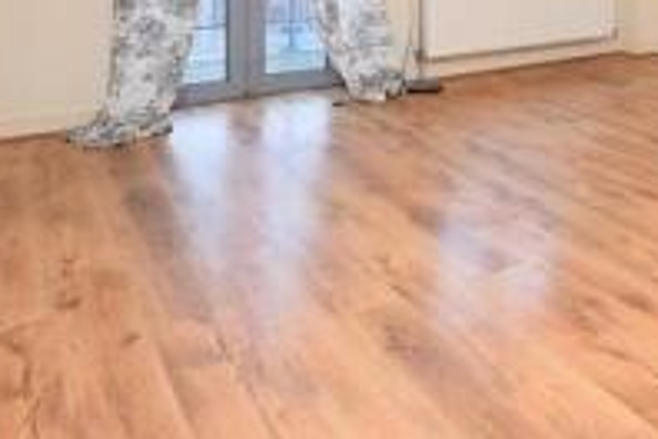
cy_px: -65
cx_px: 538
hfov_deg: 49.6
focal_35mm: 36
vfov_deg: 31.8
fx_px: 658
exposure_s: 1/80
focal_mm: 10
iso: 800
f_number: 4.5
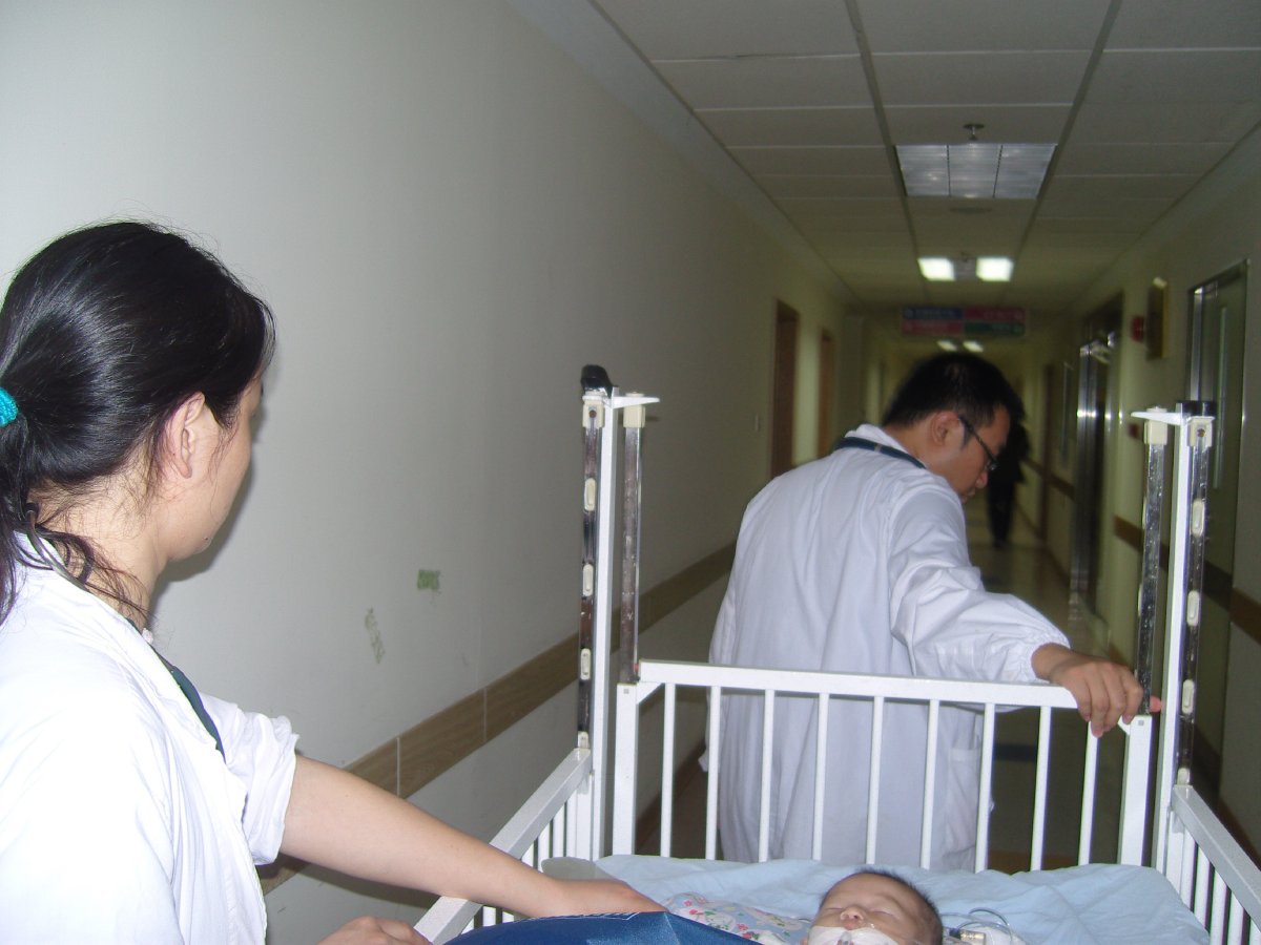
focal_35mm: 34
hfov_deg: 54.0
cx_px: 630
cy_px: 472
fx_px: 1239
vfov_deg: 41.8
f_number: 2.8
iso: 100
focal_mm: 7.3
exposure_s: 1/40
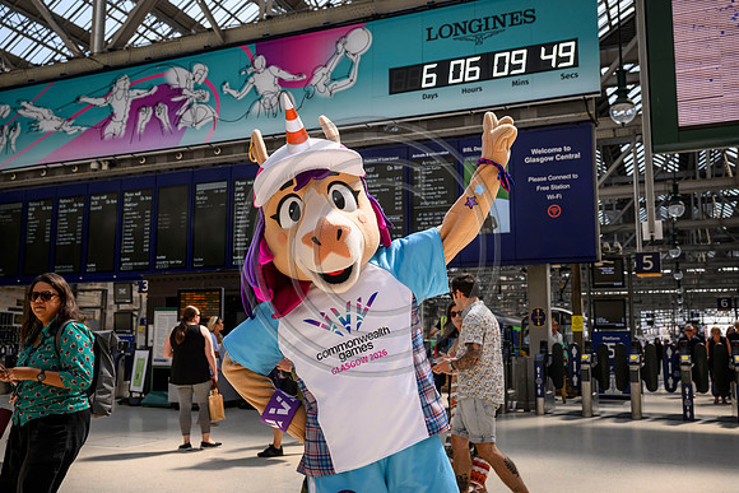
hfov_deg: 55.8
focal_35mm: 34
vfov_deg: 38.9
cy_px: 246
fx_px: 698
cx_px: 370
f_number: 5.6
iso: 500
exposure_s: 1/1250
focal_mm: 34
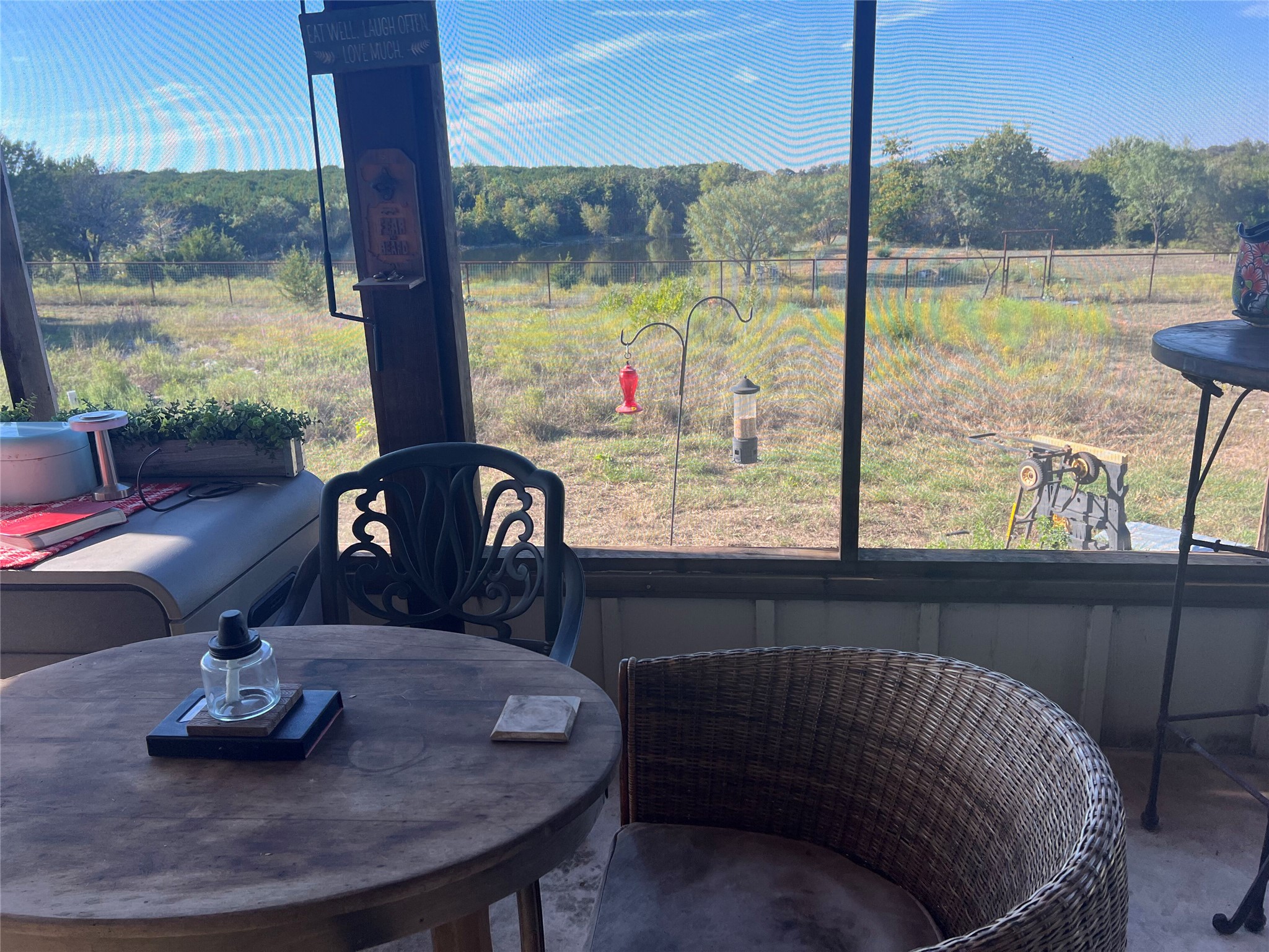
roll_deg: +2.8
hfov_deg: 67.3
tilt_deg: -17.0
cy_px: 476
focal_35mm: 26
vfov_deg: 53.1
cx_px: 634
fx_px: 953
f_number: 1.5
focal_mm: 5.7
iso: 50
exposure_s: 1/678
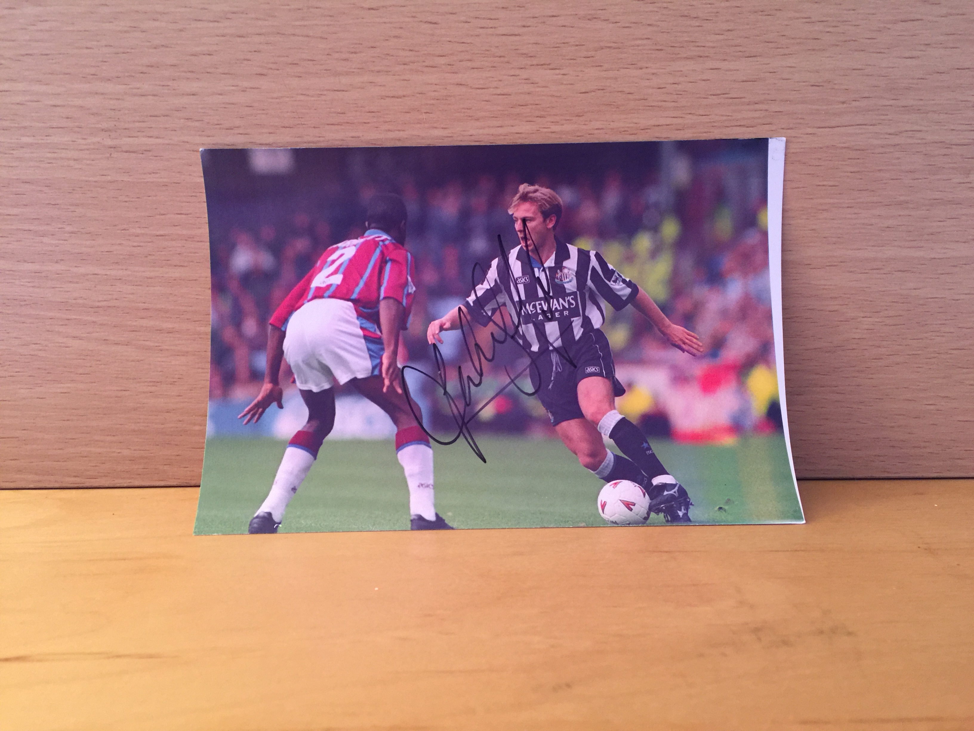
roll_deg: -0.6
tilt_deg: -9.0
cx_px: 487
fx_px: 816
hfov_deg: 61.7
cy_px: 366
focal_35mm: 29
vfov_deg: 48.2
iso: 100
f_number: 2.2
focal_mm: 4.15
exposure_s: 1/10
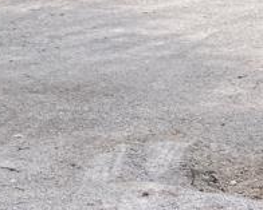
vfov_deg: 10.6
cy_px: -47
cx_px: -142
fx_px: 1114
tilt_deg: -5.6
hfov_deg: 12.7
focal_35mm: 143
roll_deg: -1.3
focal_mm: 3.99
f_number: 1.8
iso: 20
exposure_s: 1/1412
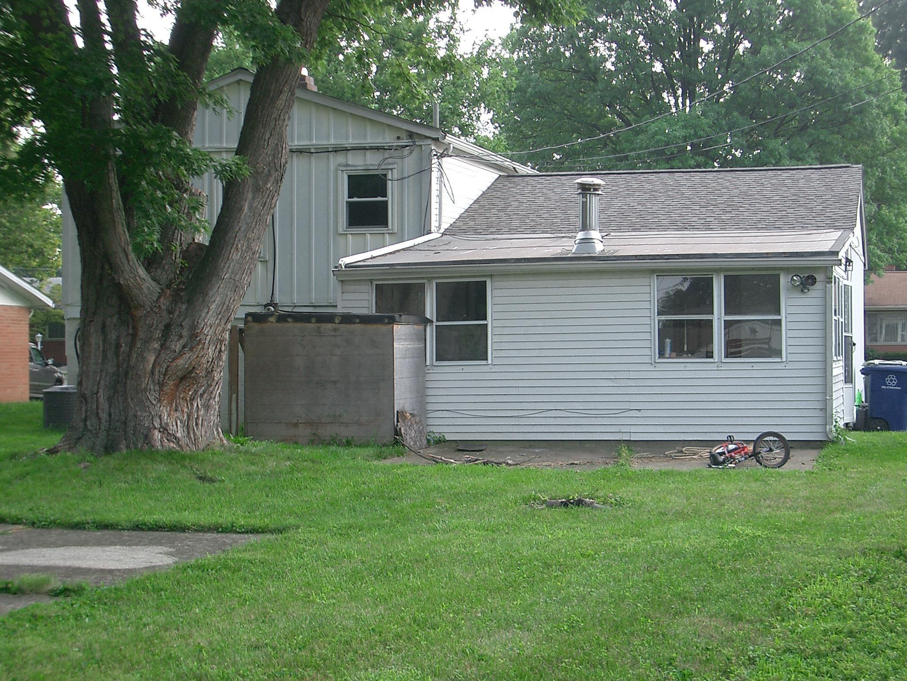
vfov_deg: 23.7
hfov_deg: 31.2
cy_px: 340
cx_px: 454
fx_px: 1625
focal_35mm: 62
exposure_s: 1/125
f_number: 3.5
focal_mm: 10.2
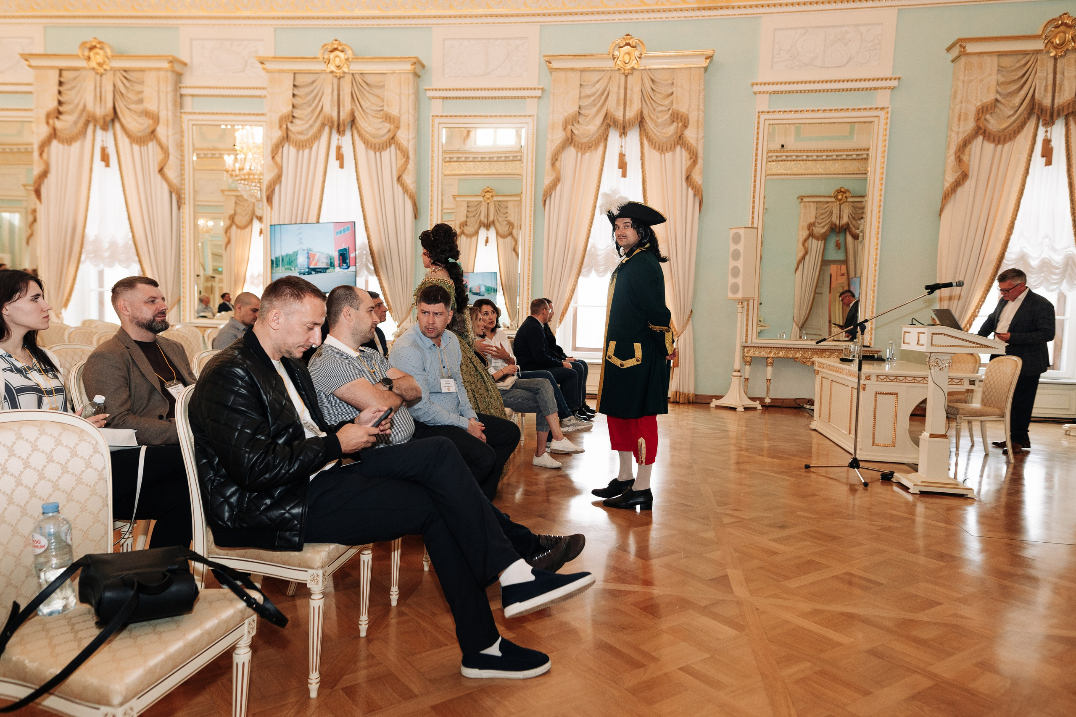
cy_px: 358
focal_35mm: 25
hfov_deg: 72.1
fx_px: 739
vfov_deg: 51.8
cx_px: 538
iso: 800
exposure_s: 1/160
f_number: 3.2
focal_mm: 24
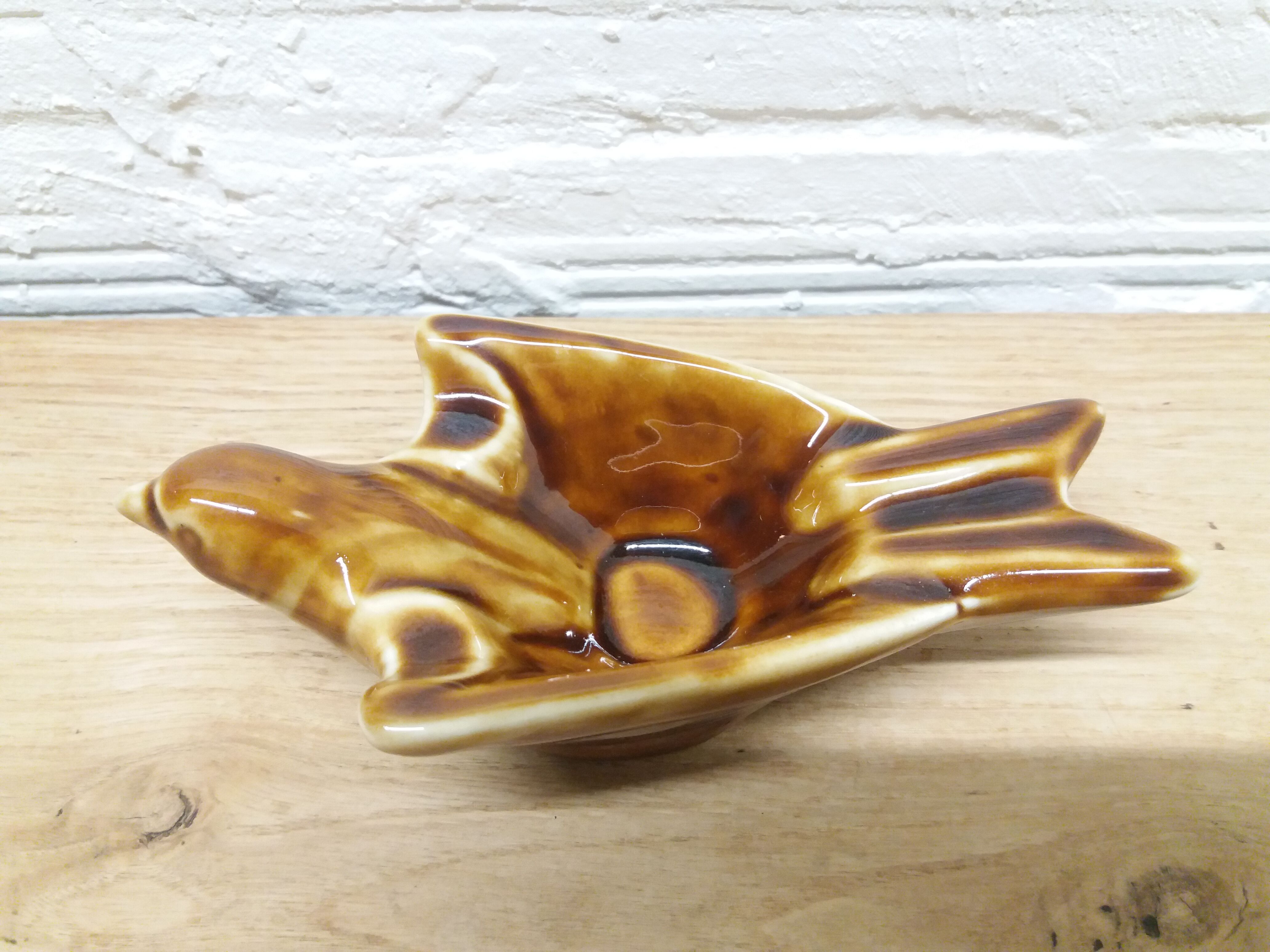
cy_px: 476
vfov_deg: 49.7
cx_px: 635
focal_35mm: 28
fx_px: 1027
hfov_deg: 63.4
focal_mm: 3.7
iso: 200
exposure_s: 1/100
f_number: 1.9
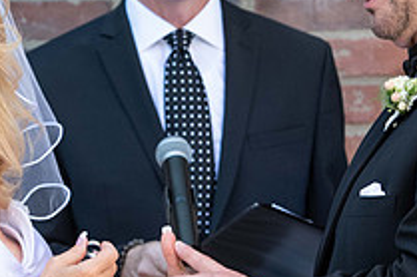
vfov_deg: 4.1
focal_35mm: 331
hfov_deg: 6.2
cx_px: 170
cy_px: 75
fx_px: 3831
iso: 1250
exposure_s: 1/640
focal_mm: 116
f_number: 5
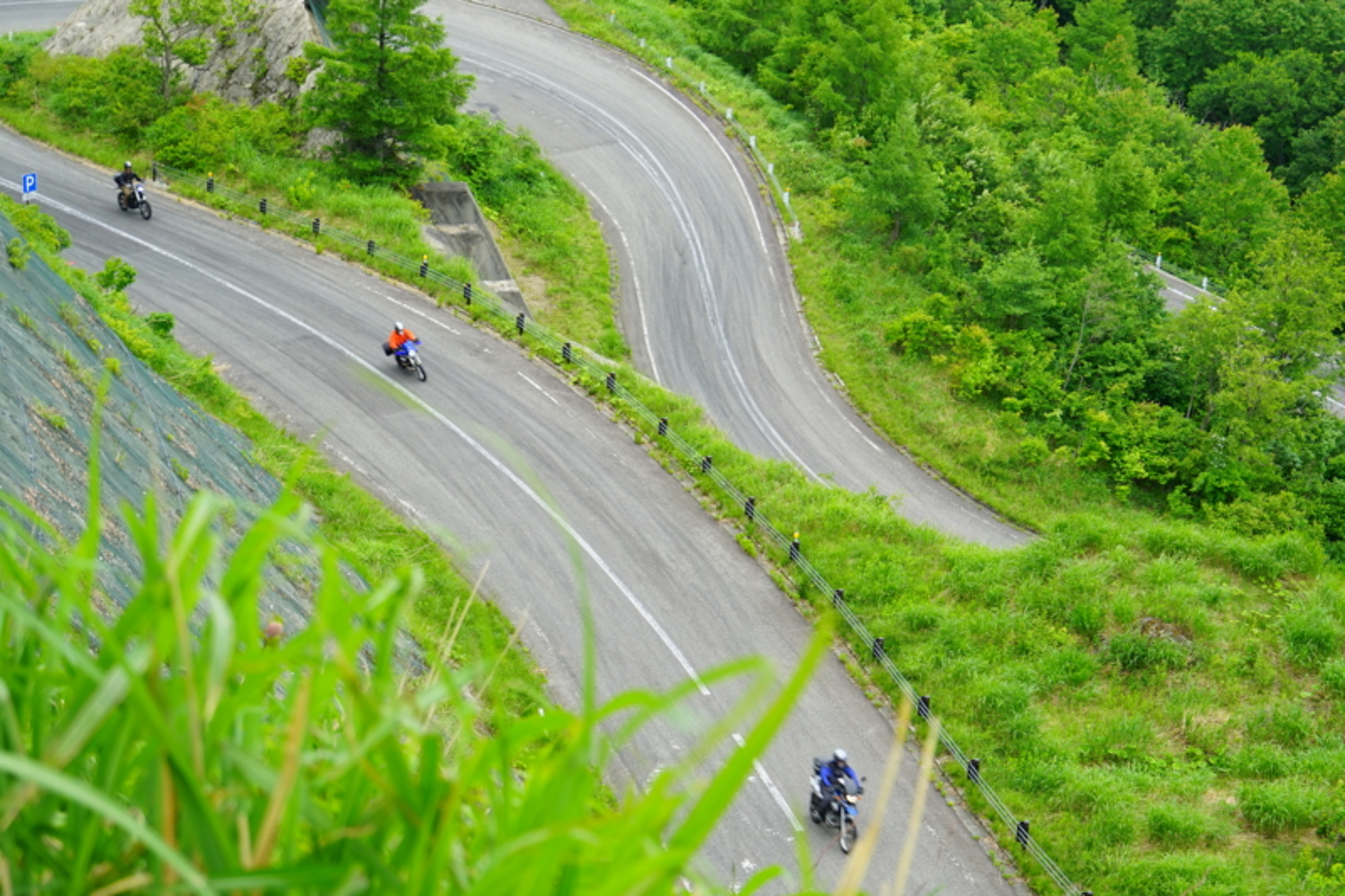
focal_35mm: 85
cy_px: 448
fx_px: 3175
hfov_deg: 23.9
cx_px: 672
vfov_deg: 16.1
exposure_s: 1/100
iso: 125
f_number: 5.6
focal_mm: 57
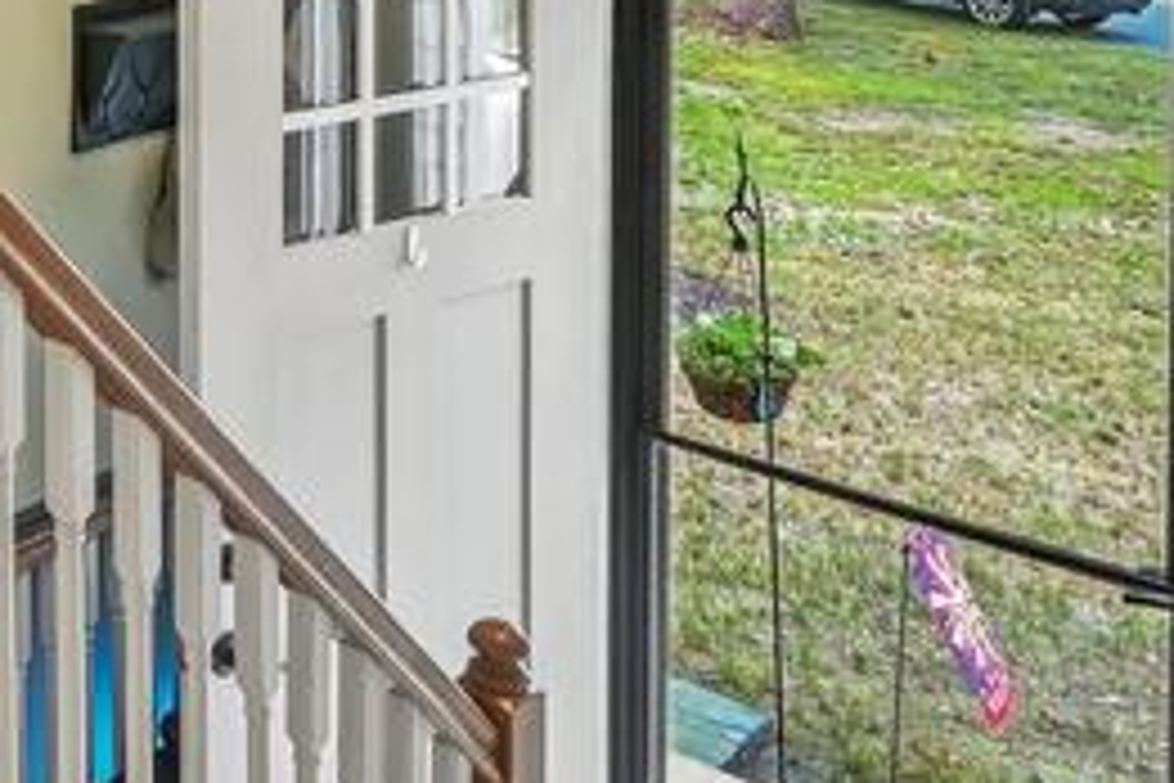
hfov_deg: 29.1
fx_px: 1793
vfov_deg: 23.2
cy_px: -74
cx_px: -364
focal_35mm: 55
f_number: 11
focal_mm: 14
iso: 400
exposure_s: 1/8
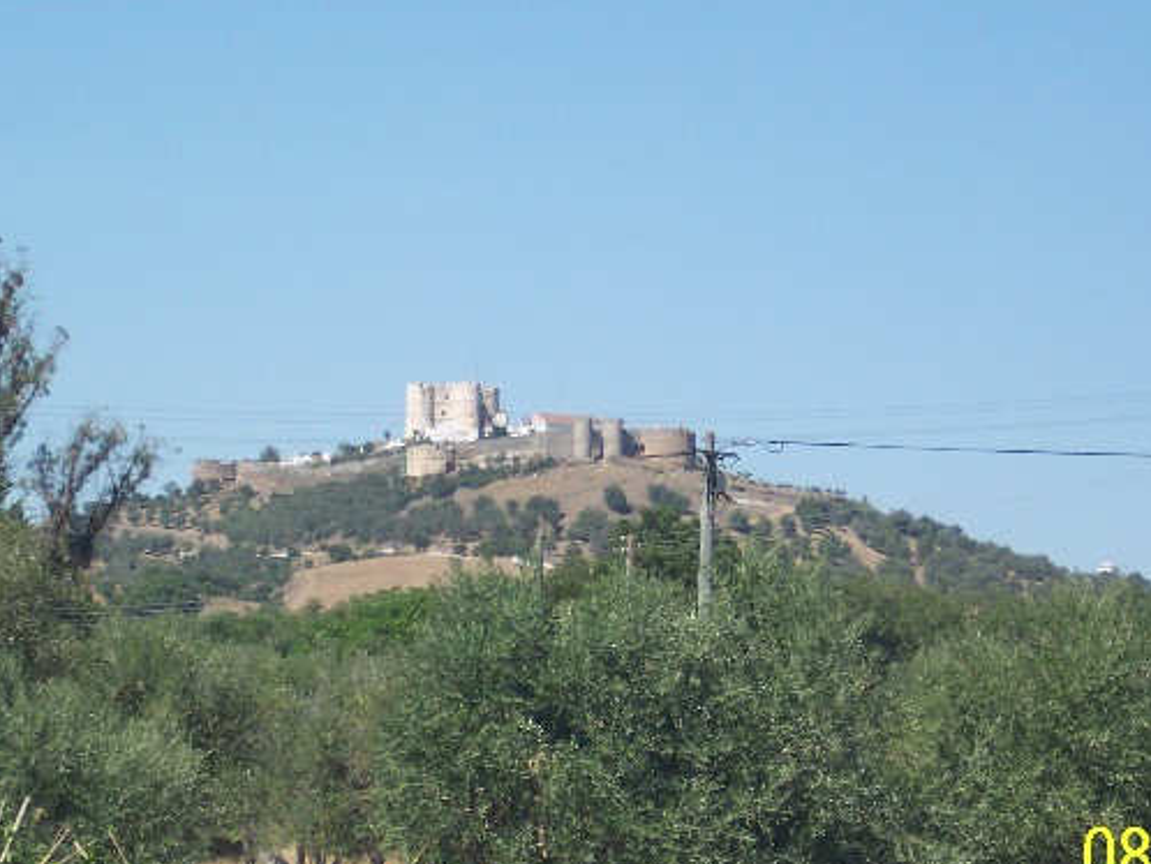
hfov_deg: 10.8
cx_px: 608
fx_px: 6088
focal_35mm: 183
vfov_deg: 8.1
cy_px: 335
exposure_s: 1/700
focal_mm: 24
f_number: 4.8
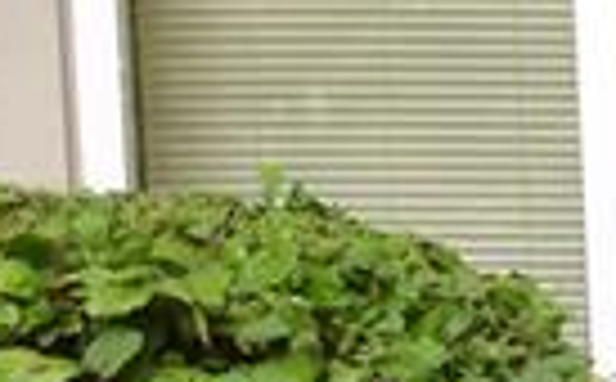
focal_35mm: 144
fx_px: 2413
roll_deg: +1.5
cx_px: 1304
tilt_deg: -4.3
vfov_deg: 9.0
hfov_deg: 12.5
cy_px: 378
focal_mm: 4.15
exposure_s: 1/40
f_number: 2.2
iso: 32
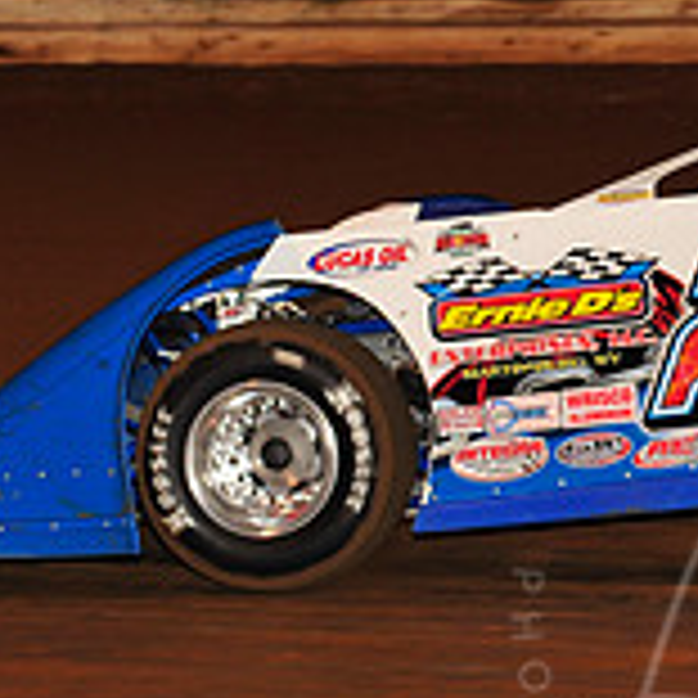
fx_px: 9080
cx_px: 779
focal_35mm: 398
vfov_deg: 4.4
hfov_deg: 4.4
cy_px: 194
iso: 800
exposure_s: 1/320
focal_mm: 125
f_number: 6.3
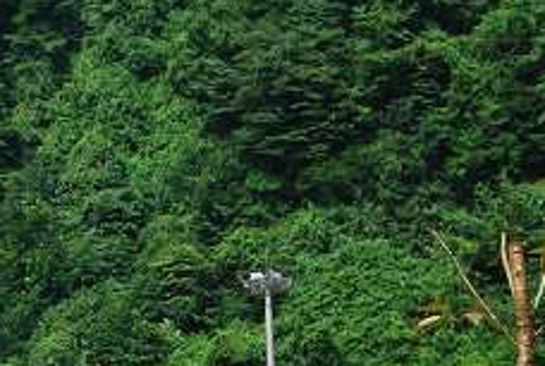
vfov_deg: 7.6
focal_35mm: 179
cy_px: 518
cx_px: -251
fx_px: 2715
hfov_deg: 11.1
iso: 200
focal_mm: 34
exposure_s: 1/200
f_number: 10
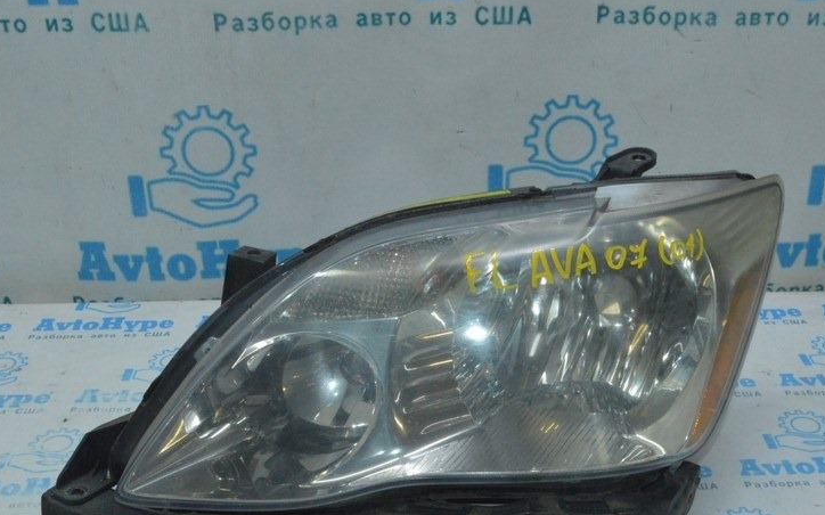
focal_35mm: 50
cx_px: 448
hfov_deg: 40.5
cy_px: 330
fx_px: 1118
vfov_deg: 25.9
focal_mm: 23
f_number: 16
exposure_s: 1/125
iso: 4500
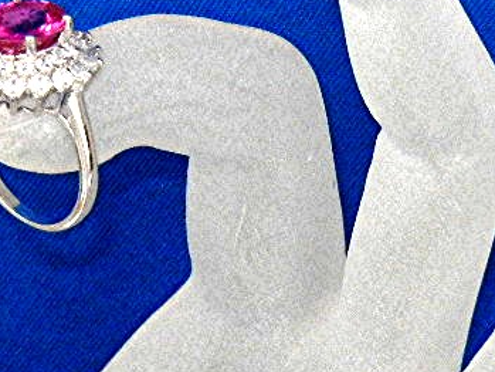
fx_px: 2475
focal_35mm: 173
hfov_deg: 11.4
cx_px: 247
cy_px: 229
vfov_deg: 8.6
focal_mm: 10.6
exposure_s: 1/30
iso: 800
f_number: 8
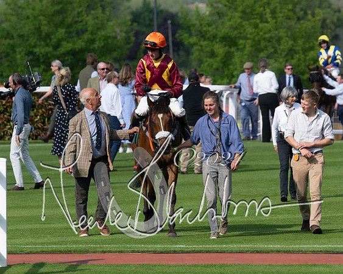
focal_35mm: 368
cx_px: 140
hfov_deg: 5.3
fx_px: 3737
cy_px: 129
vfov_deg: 4.2
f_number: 5
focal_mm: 200
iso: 400
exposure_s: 1/2500
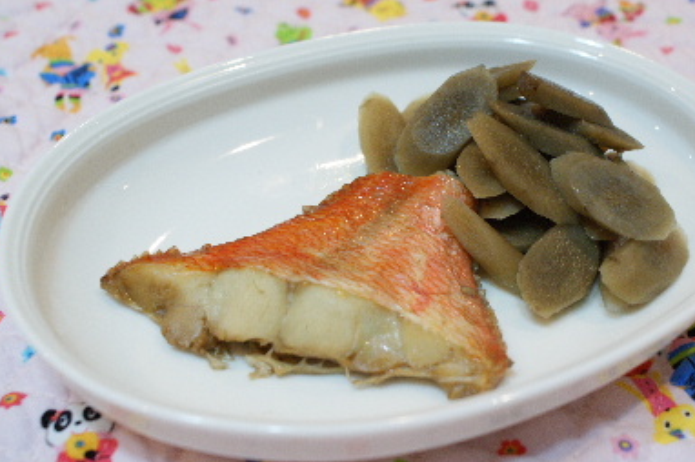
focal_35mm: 54
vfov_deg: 25.0
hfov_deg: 36.9
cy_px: 246
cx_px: 372
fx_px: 1042
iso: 400
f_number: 5
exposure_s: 1/20
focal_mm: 30
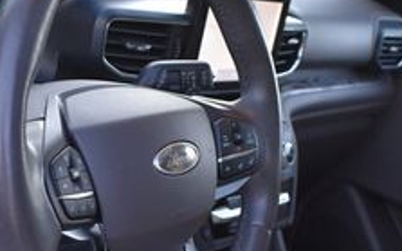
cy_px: 187
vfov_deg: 16.4
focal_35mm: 79
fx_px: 865
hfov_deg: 26.0
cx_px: 123
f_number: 3.5
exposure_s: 1/200
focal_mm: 18
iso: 800
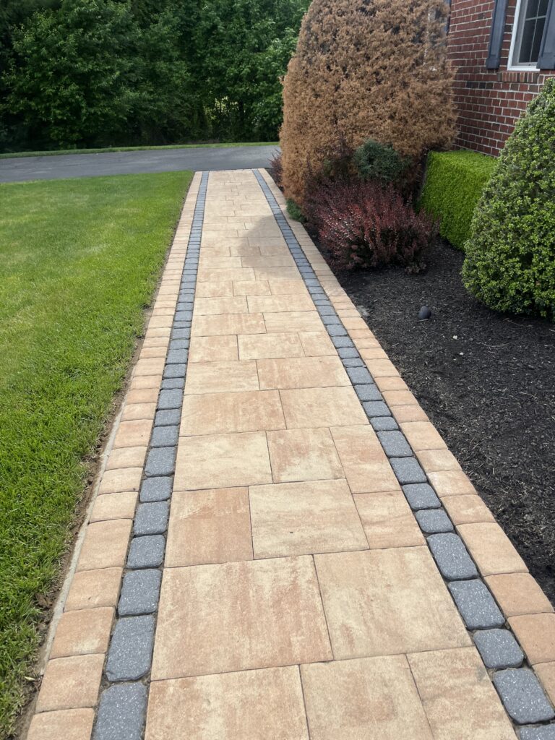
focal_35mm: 26
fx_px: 556
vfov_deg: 67.3
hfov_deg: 53.1
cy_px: 370
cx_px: 278
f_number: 1.6
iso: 50
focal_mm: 5.1
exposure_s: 1/1802
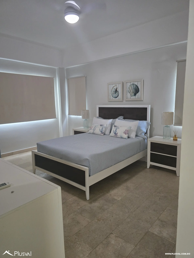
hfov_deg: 58.9
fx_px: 172
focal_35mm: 23
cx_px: 97
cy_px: 129
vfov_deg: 73.9
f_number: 1.7
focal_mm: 6.3
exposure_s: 1/60
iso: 640
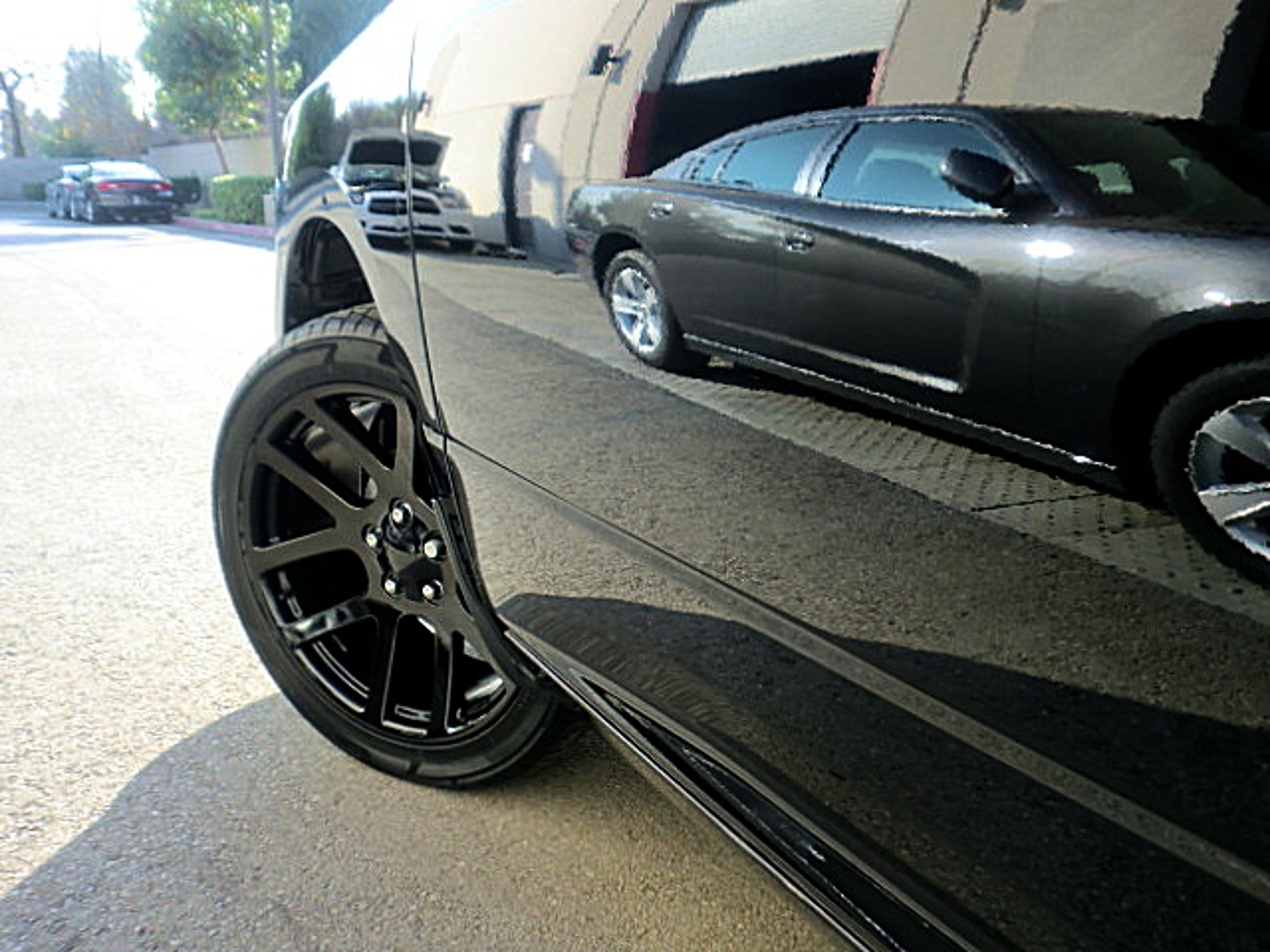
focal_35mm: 31
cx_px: 635
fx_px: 1137
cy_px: 476
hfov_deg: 58.4
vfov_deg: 45.4
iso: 64
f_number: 2.8
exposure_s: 1/125
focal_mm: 5.58
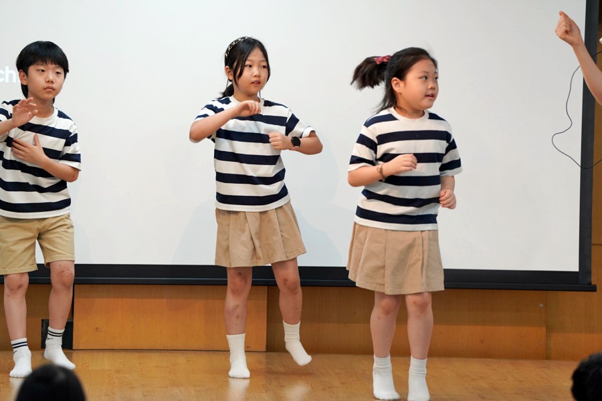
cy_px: 200
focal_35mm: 200
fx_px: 3344
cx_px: 301
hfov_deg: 10.3
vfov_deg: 6.9
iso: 1000
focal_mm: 200
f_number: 4
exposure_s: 1/250
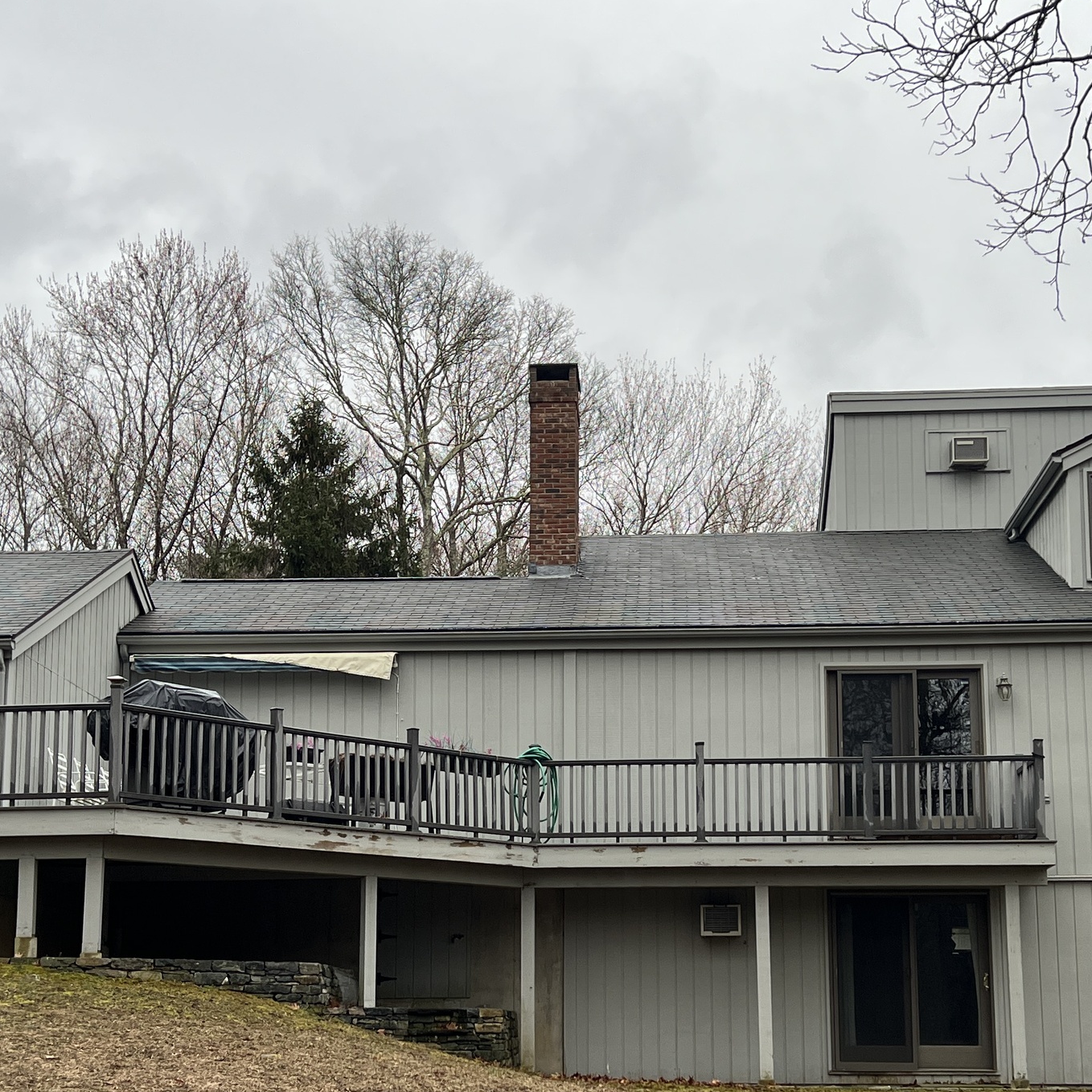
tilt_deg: +8.5
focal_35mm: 52
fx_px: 1856
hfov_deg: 32.8
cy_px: 749
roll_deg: +0.3
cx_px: 578
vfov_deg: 32.5
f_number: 1.5
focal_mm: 5.7
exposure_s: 1/121
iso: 50
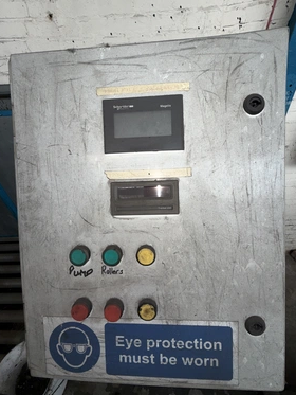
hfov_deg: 81.7
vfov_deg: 98.1
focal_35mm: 15
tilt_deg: -33.4
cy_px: 195
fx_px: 171
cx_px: 153
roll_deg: +1.2
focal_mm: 2.22
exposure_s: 1/122
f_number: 2.2
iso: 40
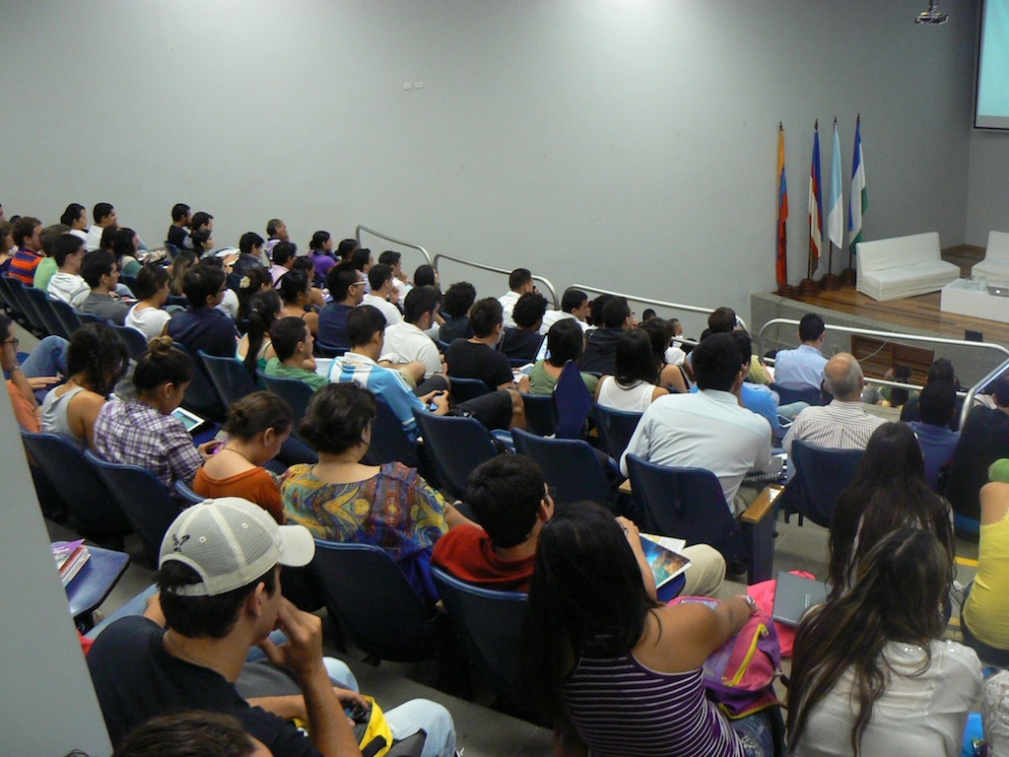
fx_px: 1049
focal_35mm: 36
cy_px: 378
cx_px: 504
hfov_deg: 51.4
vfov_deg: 39.7
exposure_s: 1/13
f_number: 2.8
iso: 200
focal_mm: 6
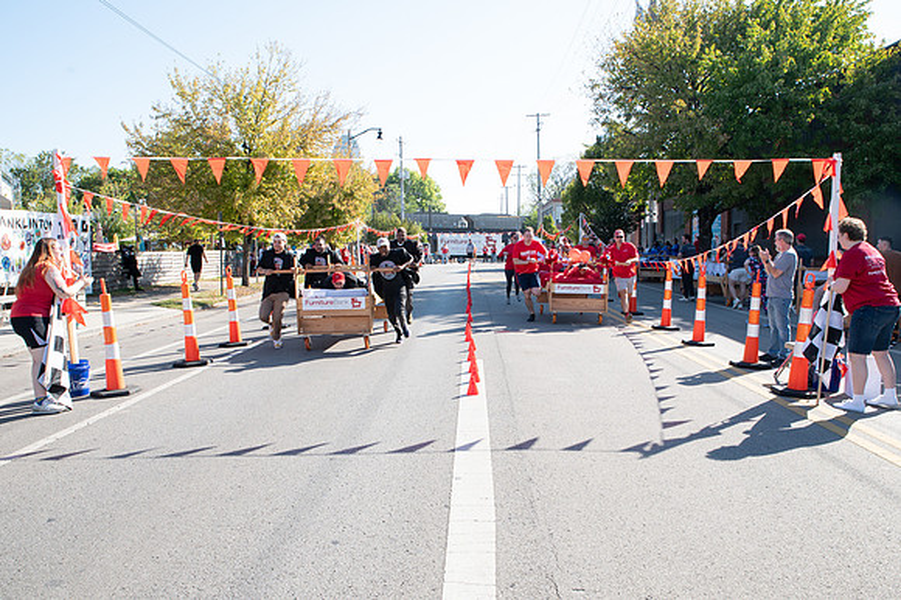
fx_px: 684
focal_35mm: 27
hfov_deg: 66.7
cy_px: 321
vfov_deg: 47.3
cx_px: 456
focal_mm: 24
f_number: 9
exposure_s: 1/200
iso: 320
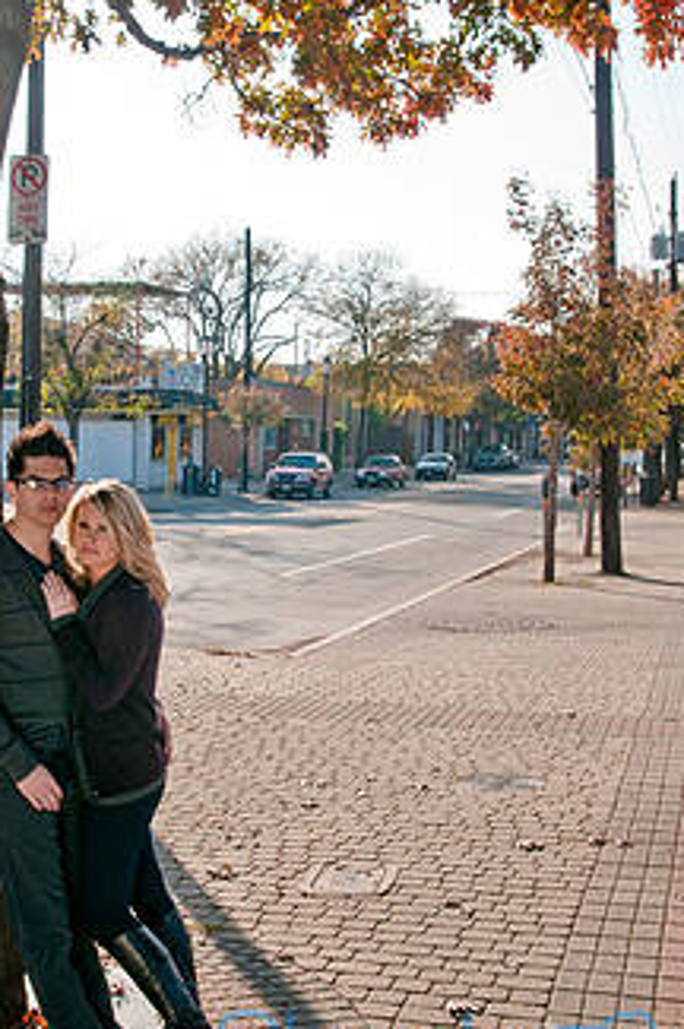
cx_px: 242
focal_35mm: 54
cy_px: 497
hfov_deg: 24.9
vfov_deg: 36.9
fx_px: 1542
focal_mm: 26
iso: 200
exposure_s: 1/250
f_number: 9
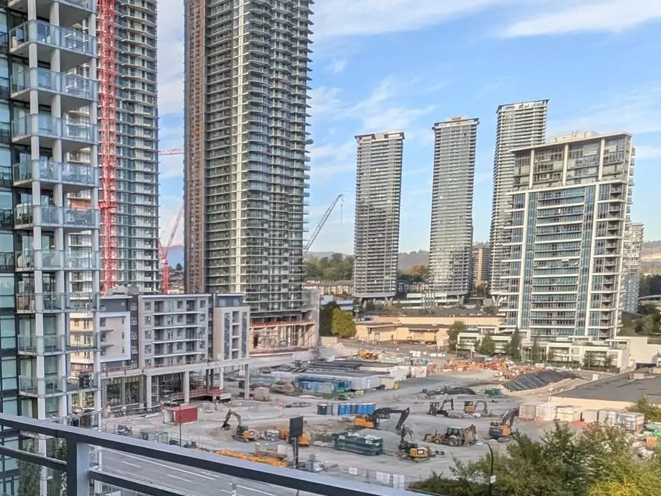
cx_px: 44
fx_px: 745
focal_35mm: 39
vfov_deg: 35.6
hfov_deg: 43.0
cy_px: 394
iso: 50
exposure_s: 1/943
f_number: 2.2
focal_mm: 1.85
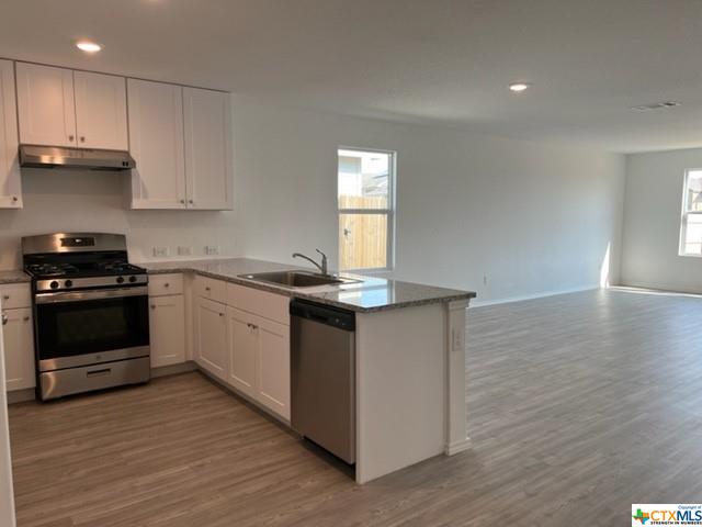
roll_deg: +0.4
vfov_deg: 53.1
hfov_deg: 67.3
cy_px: 264
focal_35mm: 26
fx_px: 527
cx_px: 351
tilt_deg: -4.4
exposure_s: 1/142
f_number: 1.5
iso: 32
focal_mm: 5.7
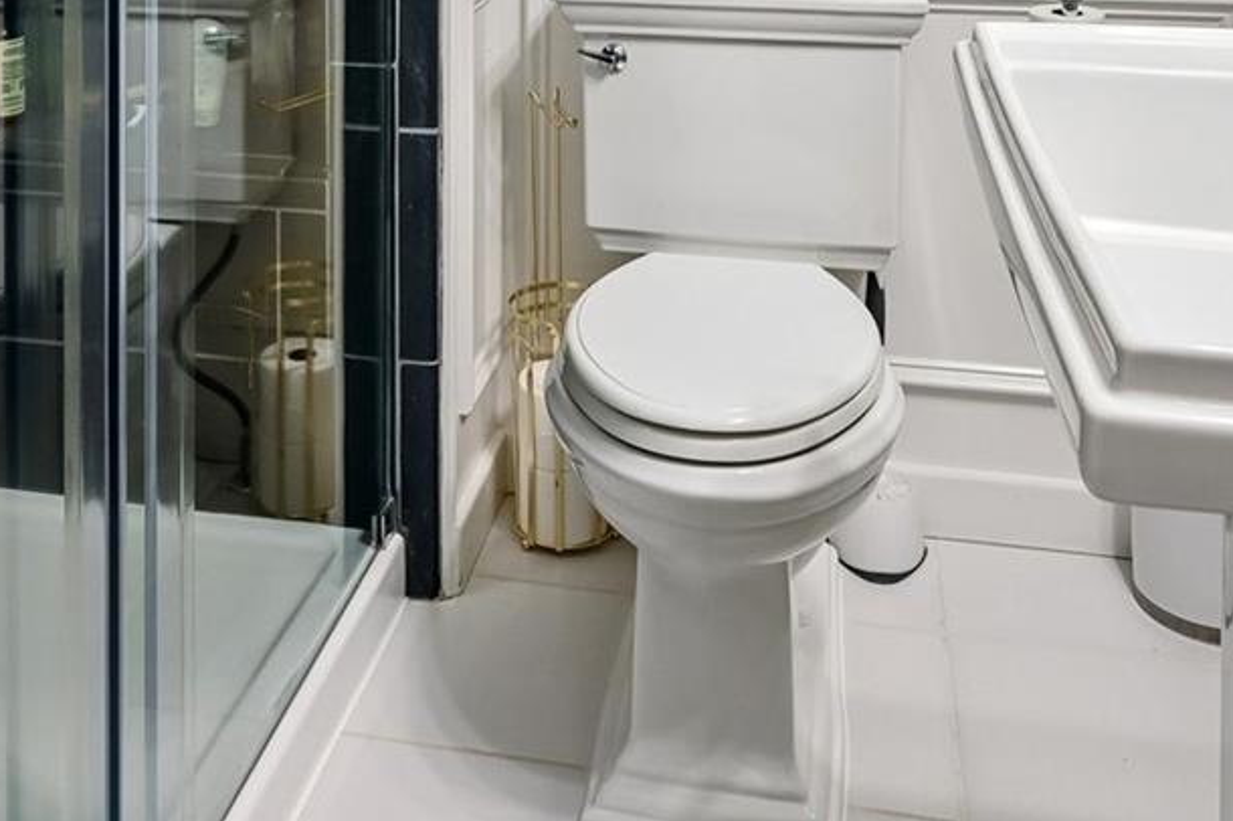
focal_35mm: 43
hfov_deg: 45.0
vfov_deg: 26.6
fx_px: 1483
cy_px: -218
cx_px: 507
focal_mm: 16.5
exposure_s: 1/15
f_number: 10
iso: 400
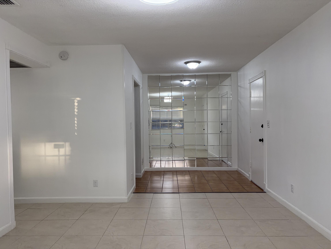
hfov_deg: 67.3
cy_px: 124
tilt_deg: -0.8
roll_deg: +1.1
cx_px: 166
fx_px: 249
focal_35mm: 26
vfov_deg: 53.1
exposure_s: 1/120
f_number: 1.6
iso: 160
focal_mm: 5.96
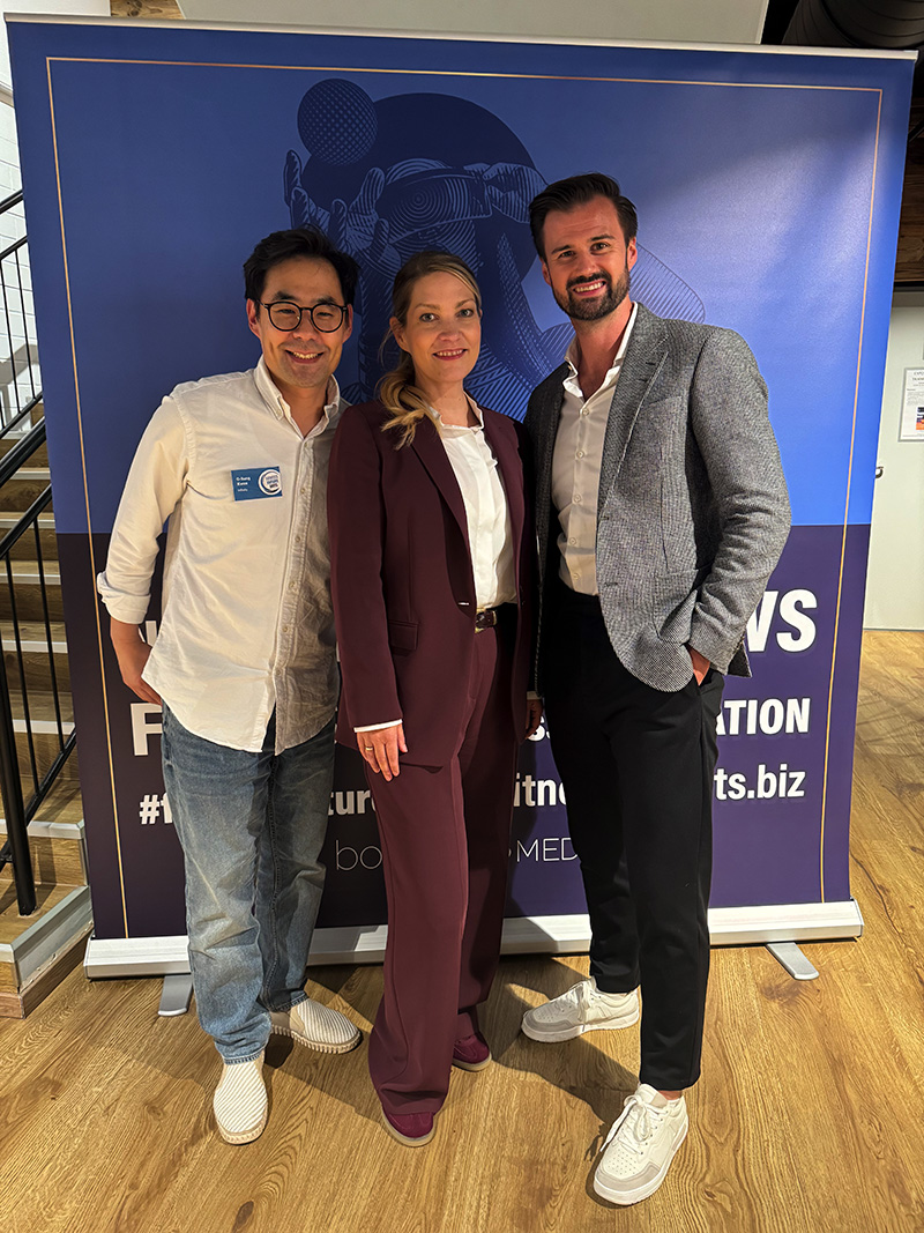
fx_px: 854
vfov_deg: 71.6
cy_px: 616
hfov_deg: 56.8
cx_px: 462
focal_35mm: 24
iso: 400
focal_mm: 6.76
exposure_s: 1/50
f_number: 1.78
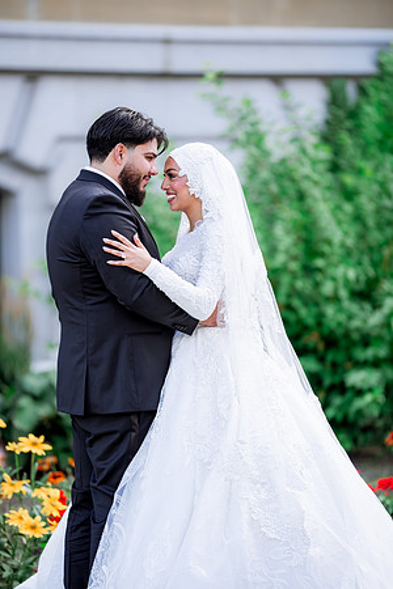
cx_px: 196
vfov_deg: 13.7
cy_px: 294
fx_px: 2456
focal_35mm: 150
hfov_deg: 9.1
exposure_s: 1/640
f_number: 2
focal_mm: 150
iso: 100
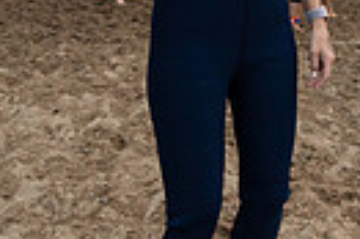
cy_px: -73
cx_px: 322
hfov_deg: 31.0
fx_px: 619
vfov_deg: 20.0
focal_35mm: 62
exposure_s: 1/640
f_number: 4
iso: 400
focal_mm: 14
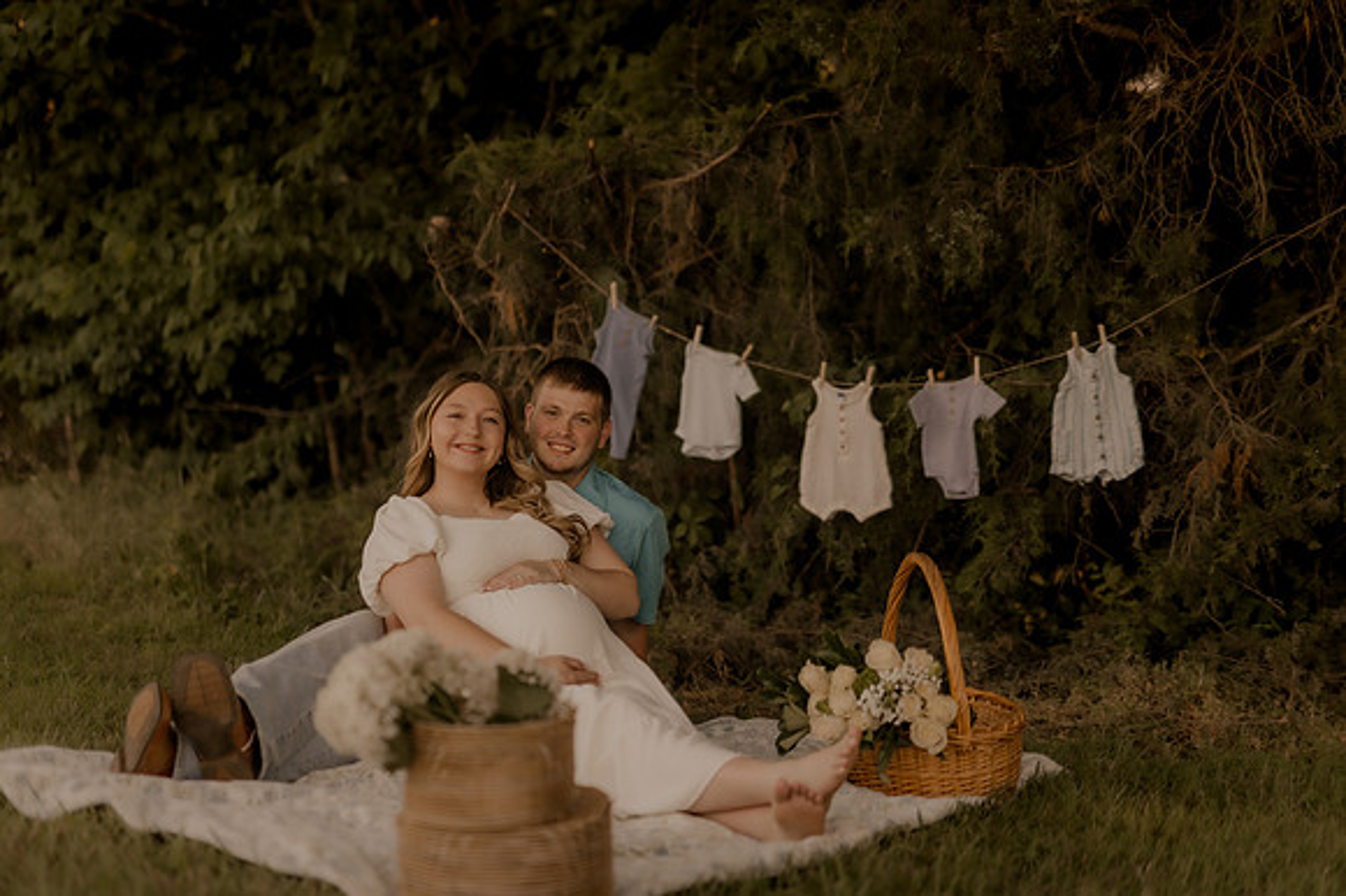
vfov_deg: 27.0
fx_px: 1868
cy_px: 448
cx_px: 673
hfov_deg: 39.6
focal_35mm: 50
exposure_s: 1/1000
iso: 200
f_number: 1.4
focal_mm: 50
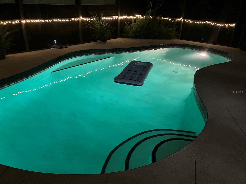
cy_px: 92
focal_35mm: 28
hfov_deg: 63.4
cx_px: 123
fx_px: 199
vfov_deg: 49.7
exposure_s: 1/21
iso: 640
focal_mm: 3.99
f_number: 1.8
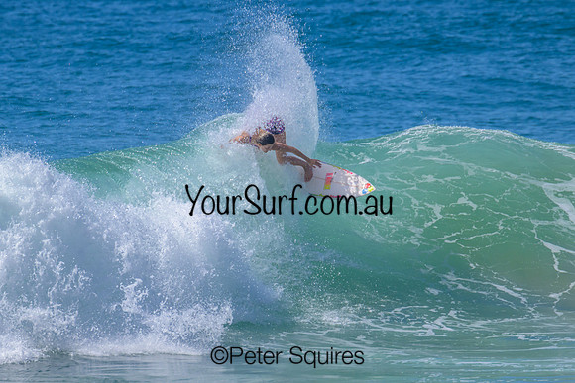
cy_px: 205
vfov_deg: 1.5
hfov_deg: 2.3
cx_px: 291
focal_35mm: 914
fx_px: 14604
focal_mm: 800
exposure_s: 1/2000
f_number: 11
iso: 800
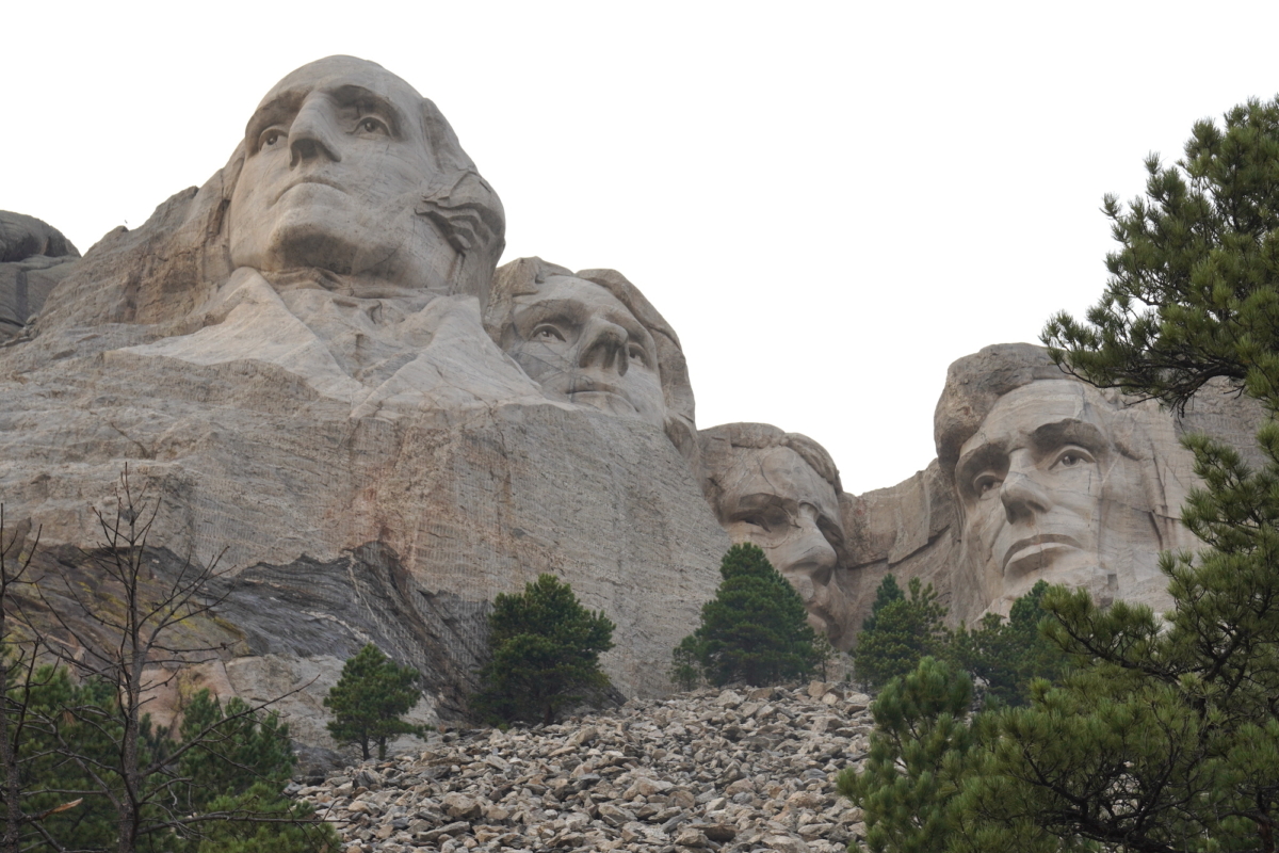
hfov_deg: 24.2
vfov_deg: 16.3
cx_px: 640
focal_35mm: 84
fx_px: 2984
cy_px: 426
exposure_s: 1/100
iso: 125
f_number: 9
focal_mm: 56
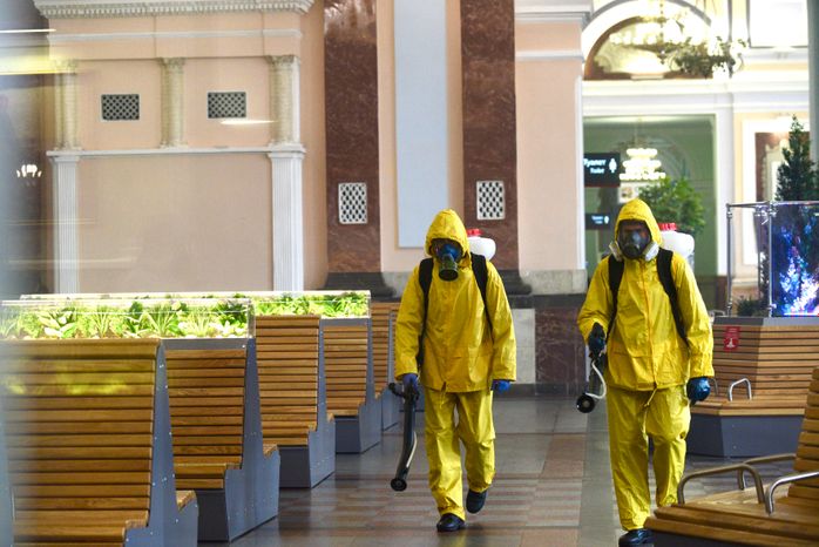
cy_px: 274
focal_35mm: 95
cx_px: 410
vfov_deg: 14.4
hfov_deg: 21.5
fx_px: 2162
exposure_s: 1/200
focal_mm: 95
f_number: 4
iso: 2000
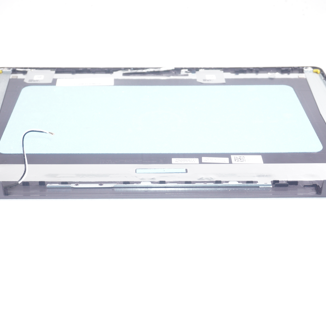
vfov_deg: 32.4
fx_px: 561
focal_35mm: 53
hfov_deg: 32.4
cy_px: 166
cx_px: 157
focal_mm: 27
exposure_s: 1/160
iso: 640
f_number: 5
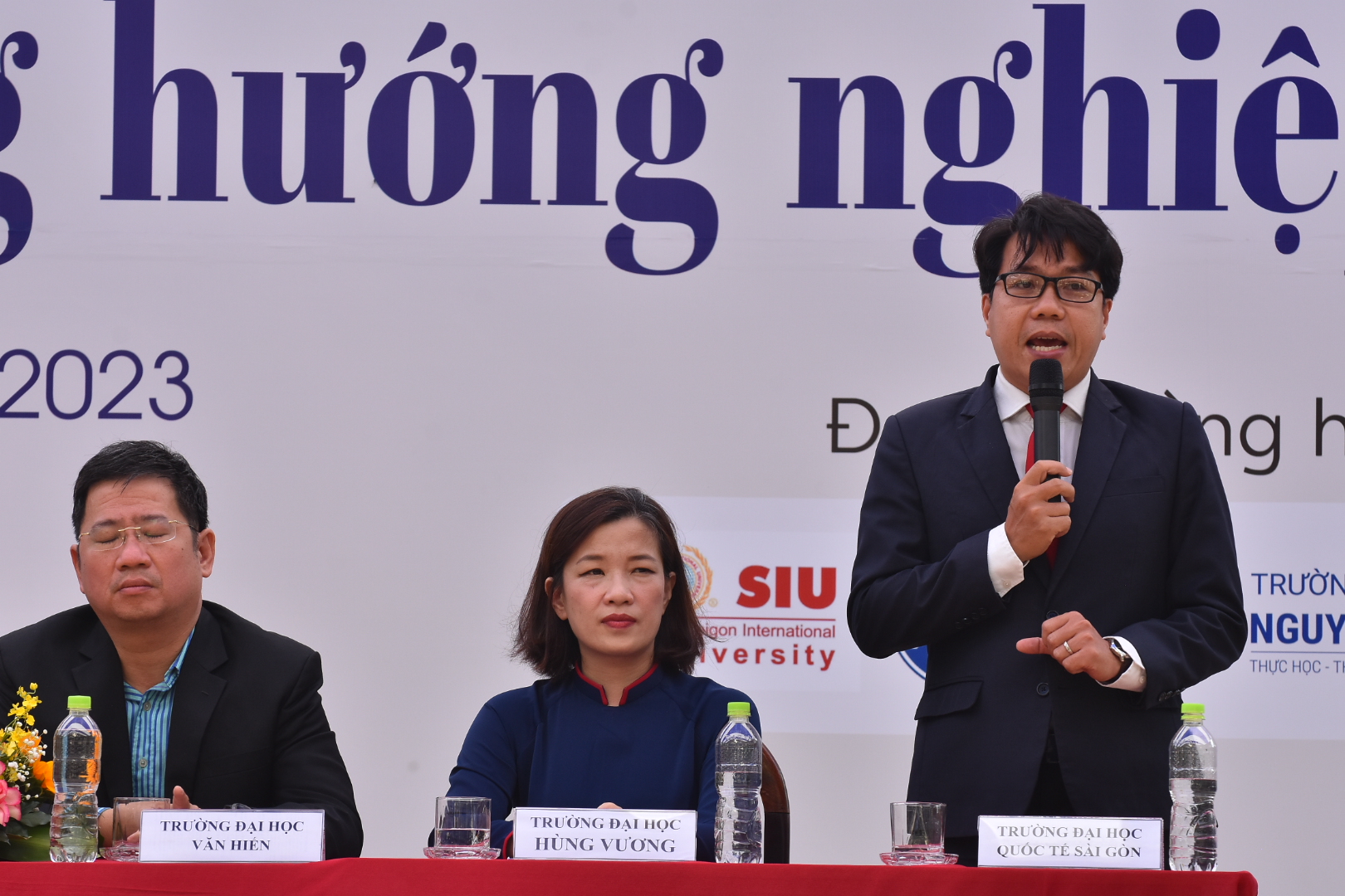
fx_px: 8406
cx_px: 672
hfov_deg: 9.1
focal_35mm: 225
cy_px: 448
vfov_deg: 6.1
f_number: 8
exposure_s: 1/320
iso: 400
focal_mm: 150
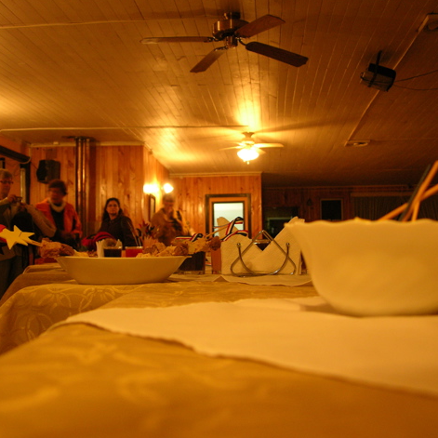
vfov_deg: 40.0
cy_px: 218
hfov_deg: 40.0
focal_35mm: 42
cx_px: 211
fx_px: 601
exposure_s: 1/2.8
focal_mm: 8.9
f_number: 2.8
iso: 175
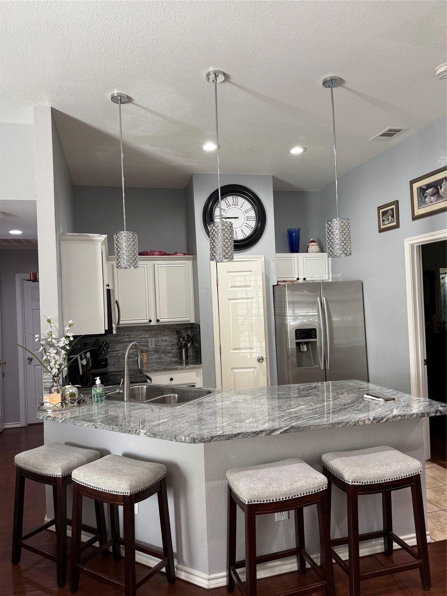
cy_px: 298
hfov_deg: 56.8
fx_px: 413
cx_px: 224
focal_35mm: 24
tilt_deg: +1.8
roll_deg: +1.5
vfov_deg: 71.6
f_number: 1.78
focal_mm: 6.76
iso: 125
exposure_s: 1/60
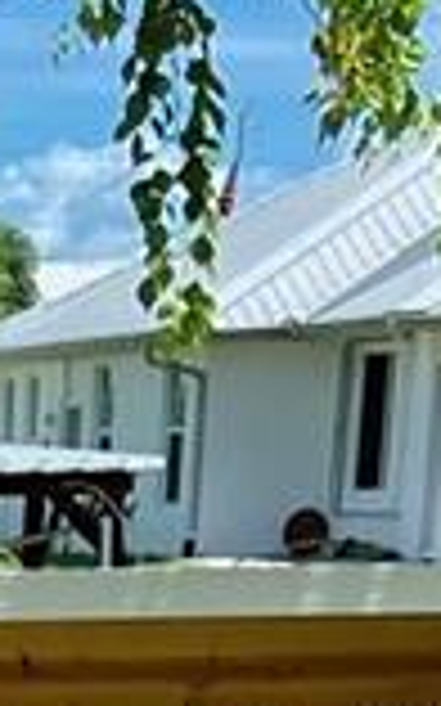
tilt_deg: -19.5
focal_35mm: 211
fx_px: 4061
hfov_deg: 5.8
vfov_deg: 8.6
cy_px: 1961
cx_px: -832
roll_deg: +0.1
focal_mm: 5.7
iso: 50
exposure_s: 1/5587
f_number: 1.5
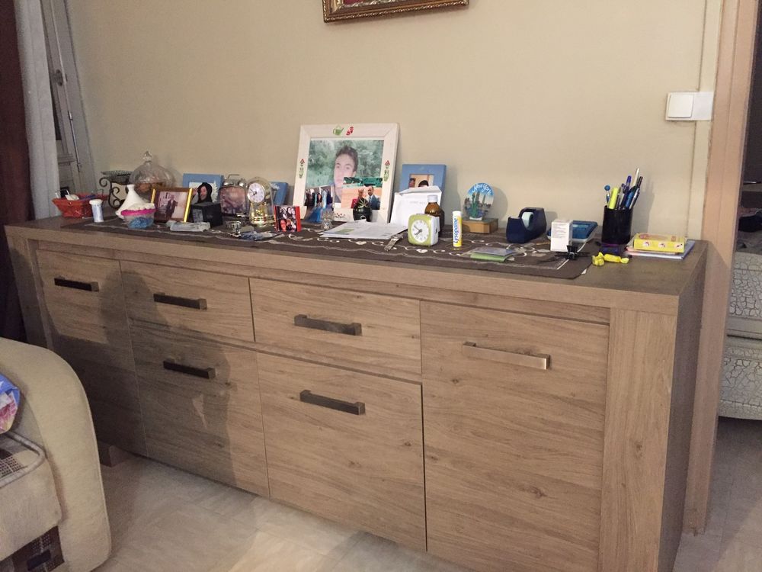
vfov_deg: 48.2
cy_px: 286
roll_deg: +1.8
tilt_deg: -16.0
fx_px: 638
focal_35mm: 29
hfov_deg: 61.7
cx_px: 381
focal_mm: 4.15
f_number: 2.2
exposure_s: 1/17
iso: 400
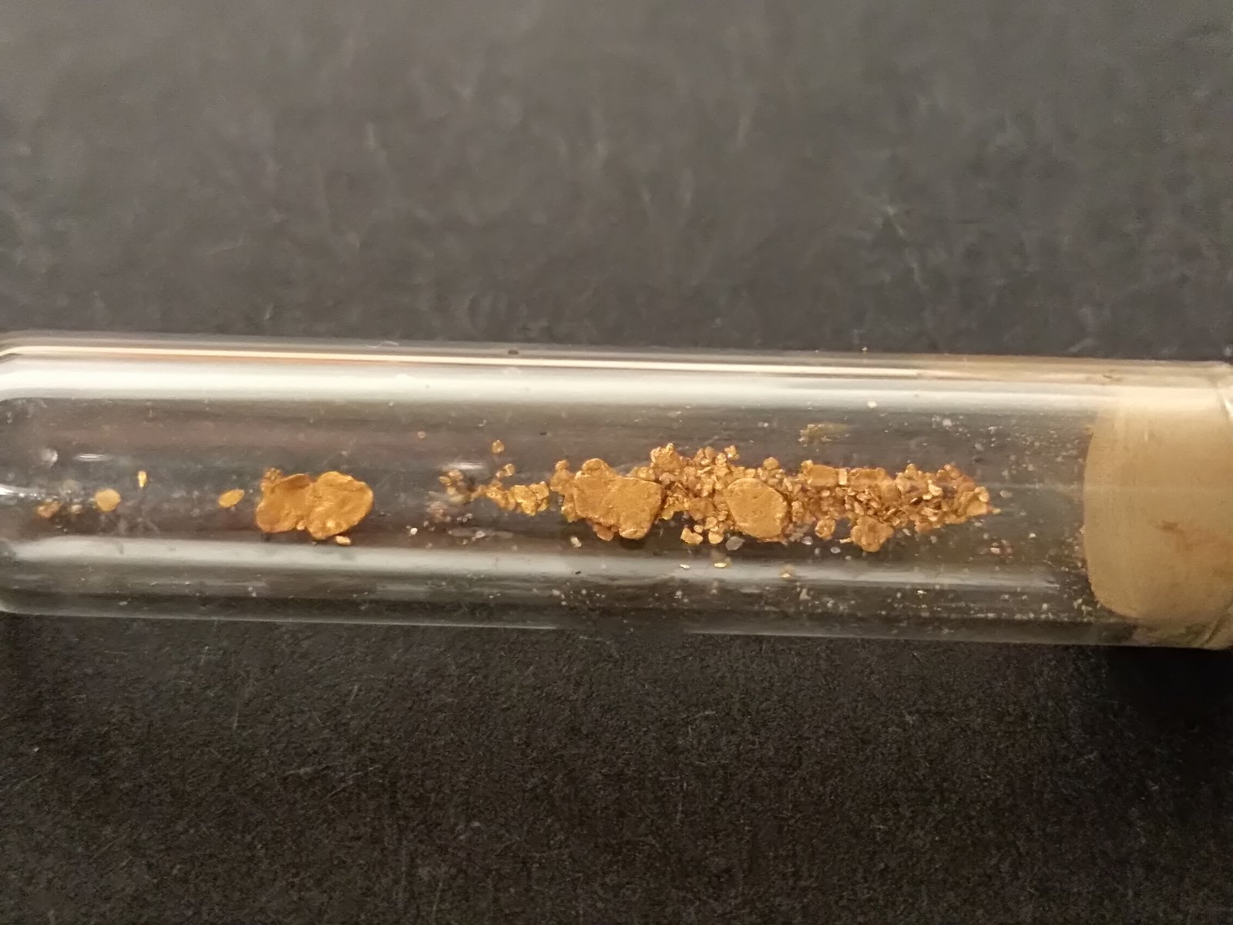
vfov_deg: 53.1
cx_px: 616
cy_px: 462
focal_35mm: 26
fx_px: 926
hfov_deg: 67.3
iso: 761
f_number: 2
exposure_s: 1/33.3
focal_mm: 3.54
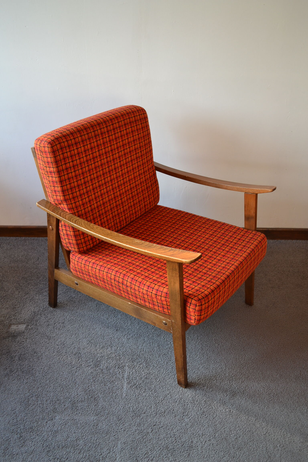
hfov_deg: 40.0
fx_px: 423
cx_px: 154
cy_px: 231
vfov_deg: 57.2
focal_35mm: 33
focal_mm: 22
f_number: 3.8
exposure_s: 1/40
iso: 400
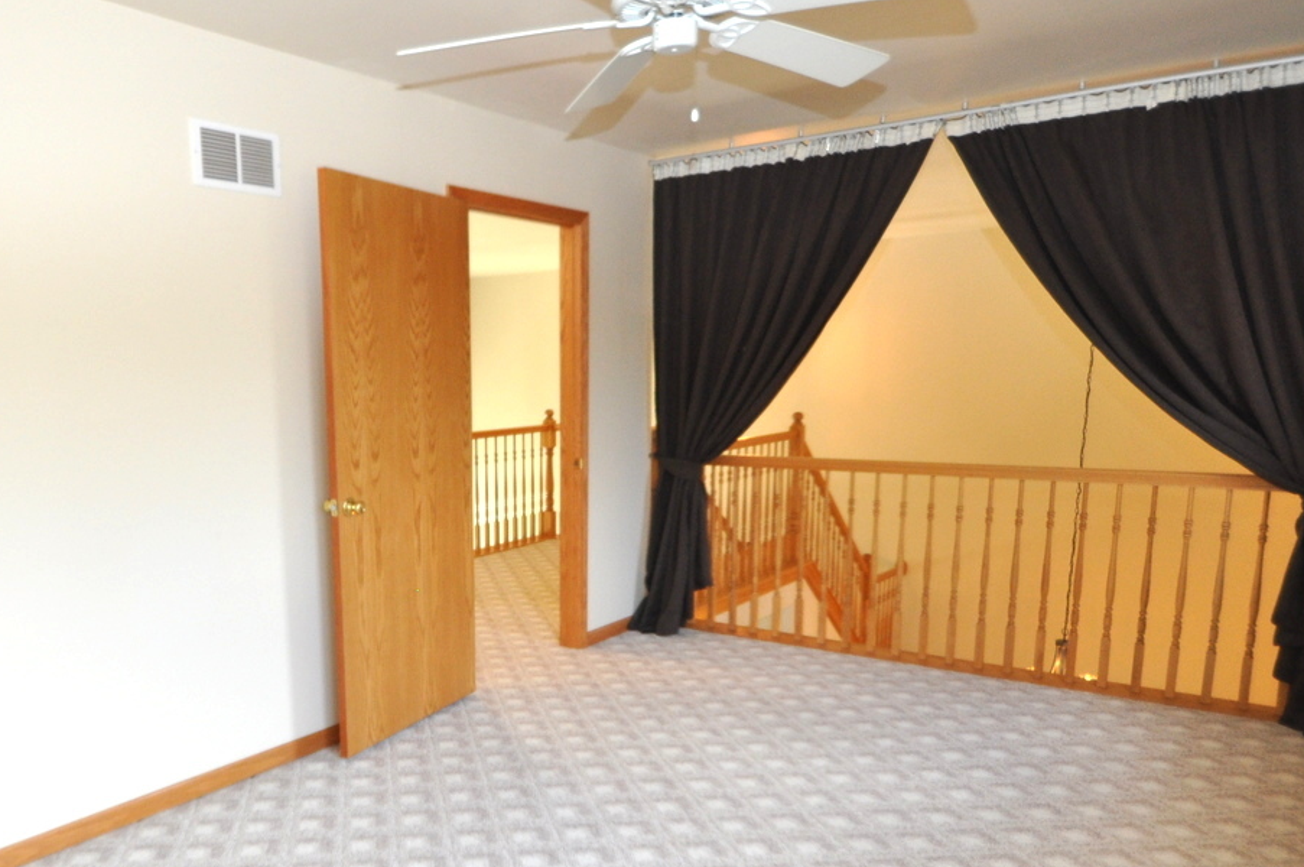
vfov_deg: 47.2
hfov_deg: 65.7
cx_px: 438
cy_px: 559
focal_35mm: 27
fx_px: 977
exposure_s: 1/60
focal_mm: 10
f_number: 4
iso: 640
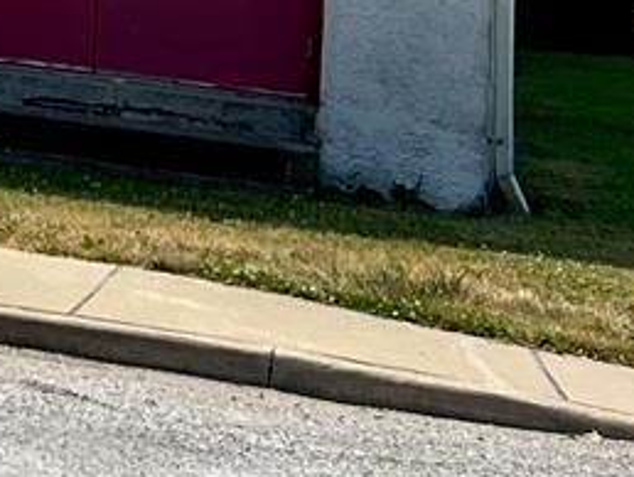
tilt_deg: +5.1
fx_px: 2951
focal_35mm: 161
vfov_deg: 8.6
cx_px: -1098
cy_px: -557
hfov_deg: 10.0
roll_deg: -1.5
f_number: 1.5
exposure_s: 1/4115
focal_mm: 5.7
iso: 50
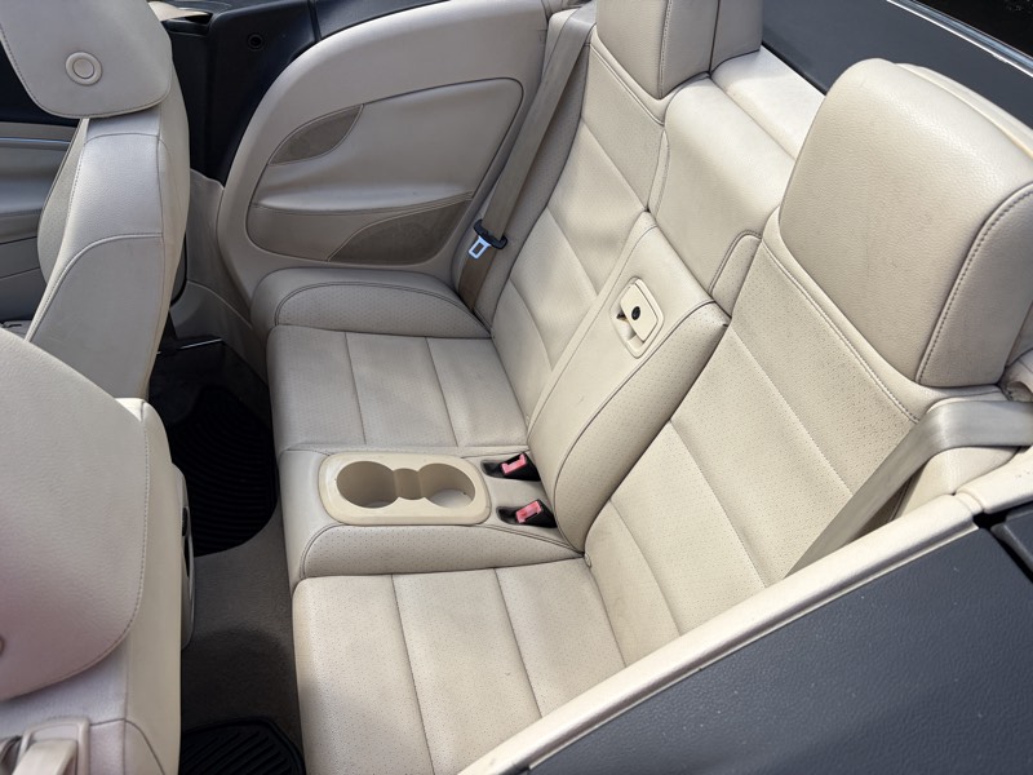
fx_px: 776
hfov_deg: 67.3
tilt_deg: -45.4
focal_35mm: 26
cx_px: 516
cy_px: 388
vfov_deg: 53.1
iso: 50
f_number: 1.6
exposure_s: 1/1517
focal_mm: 5.96
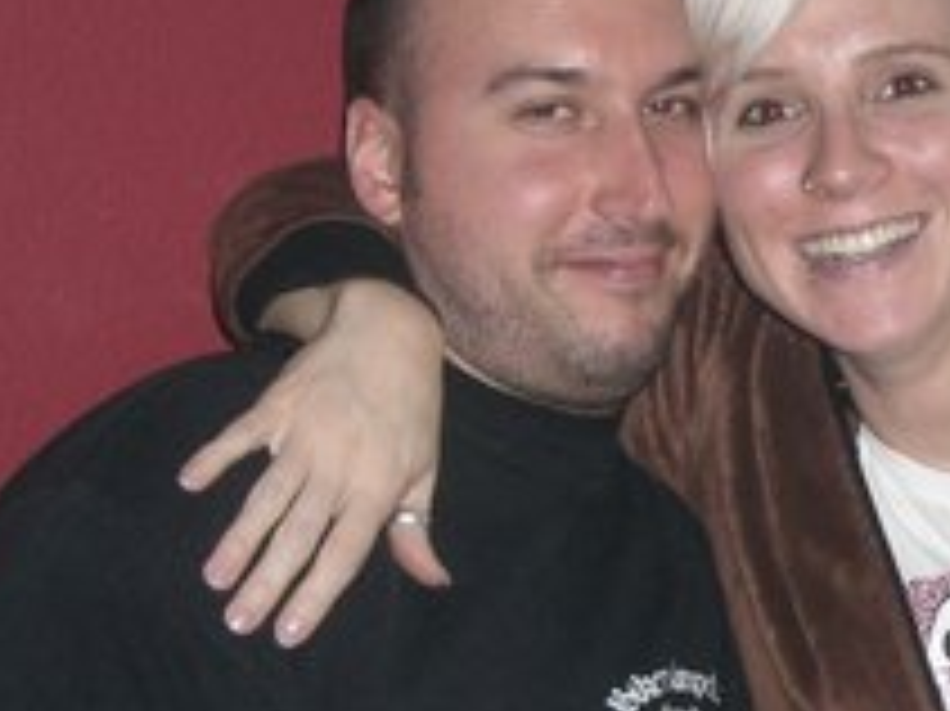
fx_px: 2962
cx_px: 873
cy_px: 320
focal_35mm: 108
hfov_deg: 17.9
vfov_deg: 13.7
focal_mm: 6.2
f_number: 2.7
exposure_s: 1/60
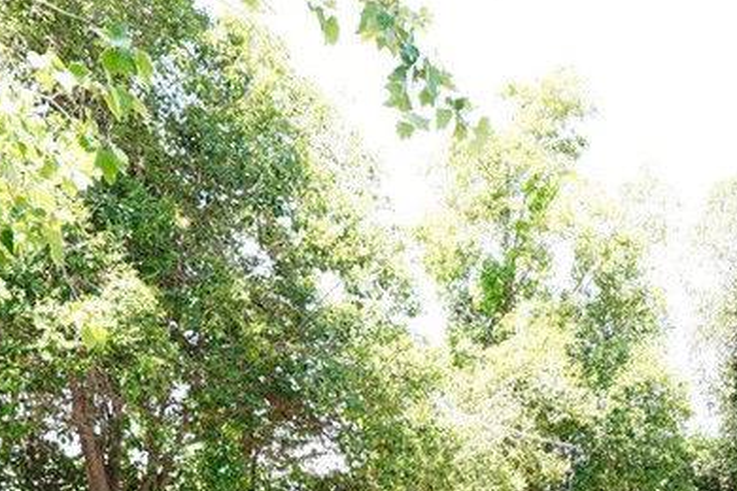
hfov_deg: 44.9
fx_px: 860
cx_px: 546
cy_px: 569
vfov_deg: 28.3
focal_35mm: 42
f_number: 9
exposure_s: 1/13
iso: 100
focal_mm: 16
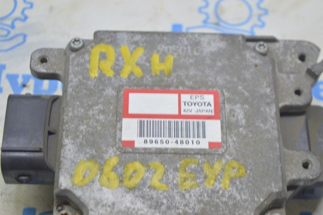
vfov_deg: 16.5
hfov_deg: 24.6
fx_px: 740
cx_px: 162
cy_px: 108
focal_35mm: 82
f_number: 5.6
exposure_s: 1/20
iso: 400
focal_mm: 55
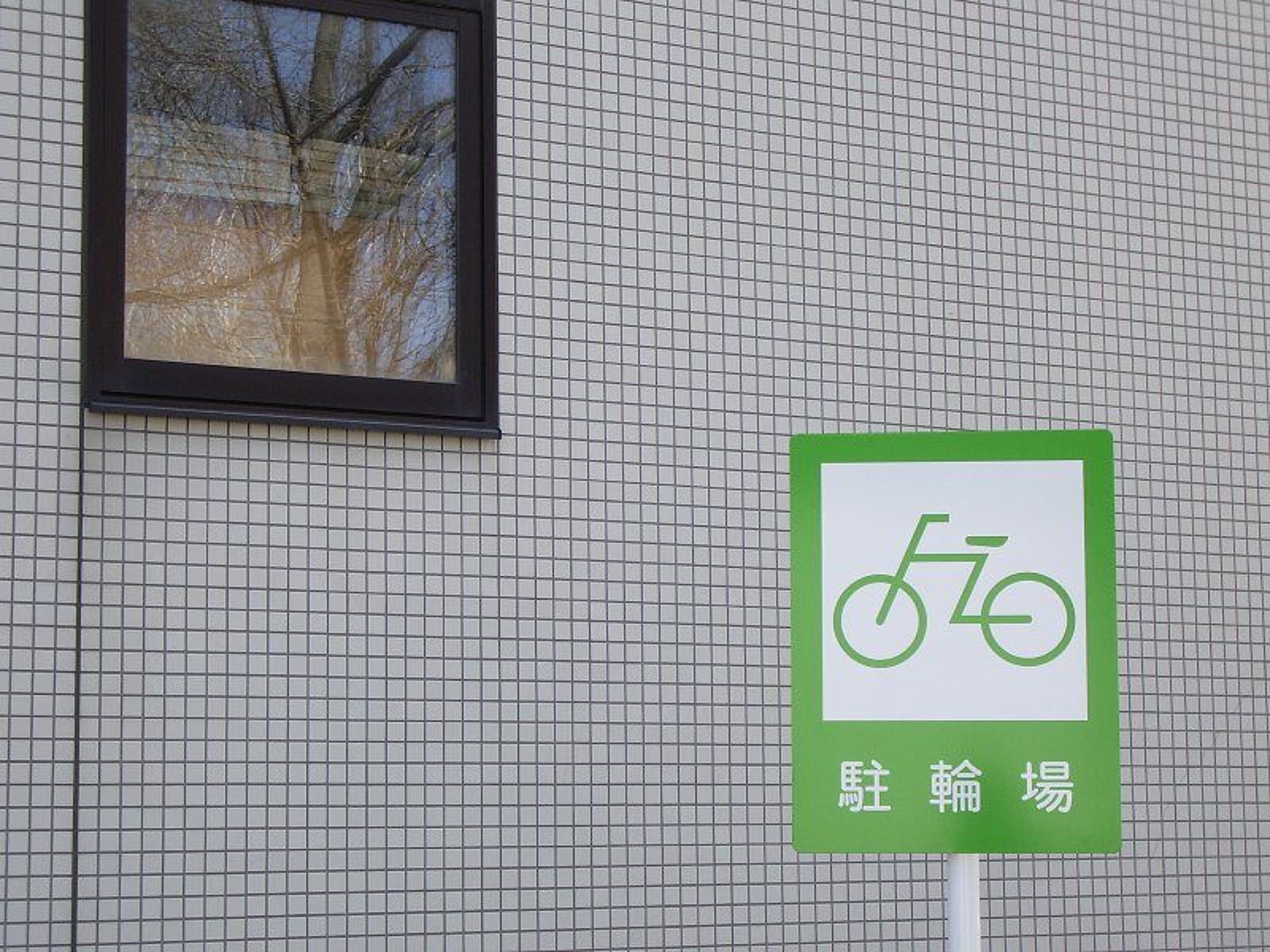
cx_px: 635
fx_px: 2715
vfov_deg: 19.9
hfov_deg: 26.3
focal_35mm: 74
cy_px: 476
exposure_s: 1/200
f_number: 3.9
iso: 80
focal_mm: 12.2
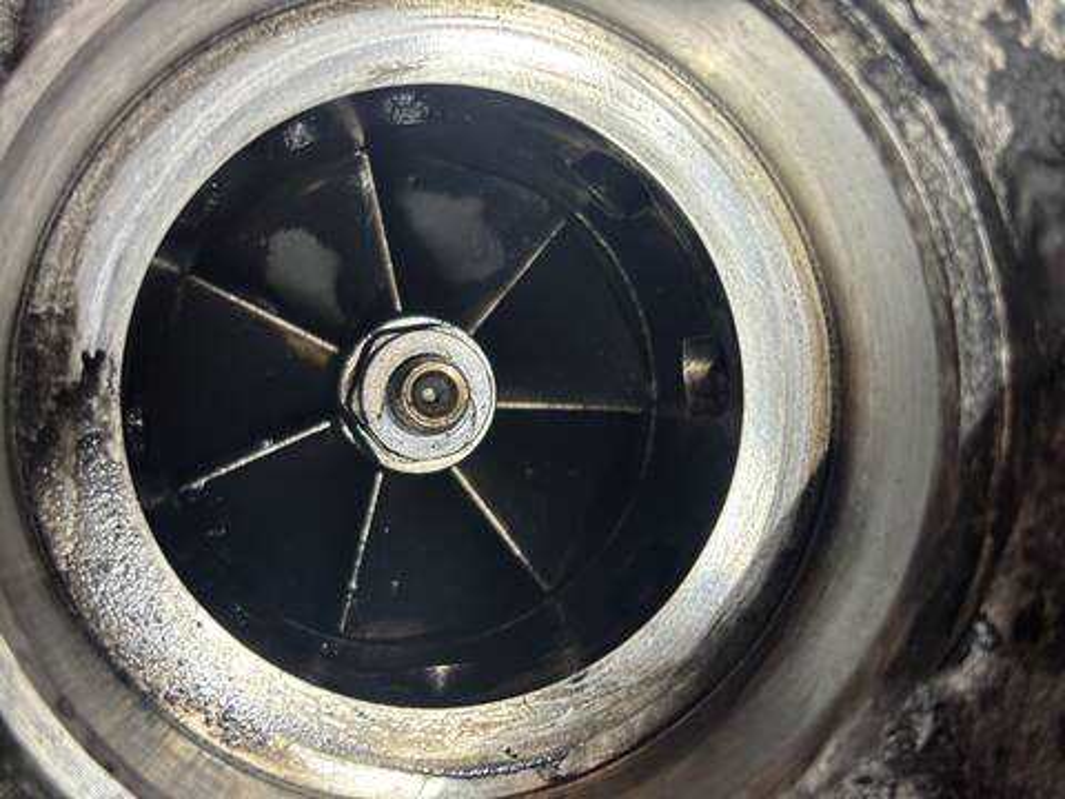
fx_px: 1600
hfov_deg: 36.8
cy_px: 400
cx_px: 532
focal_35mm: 52
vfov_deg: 28.0
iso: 125
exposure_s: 1/33
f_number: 1.6
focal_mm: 5.96
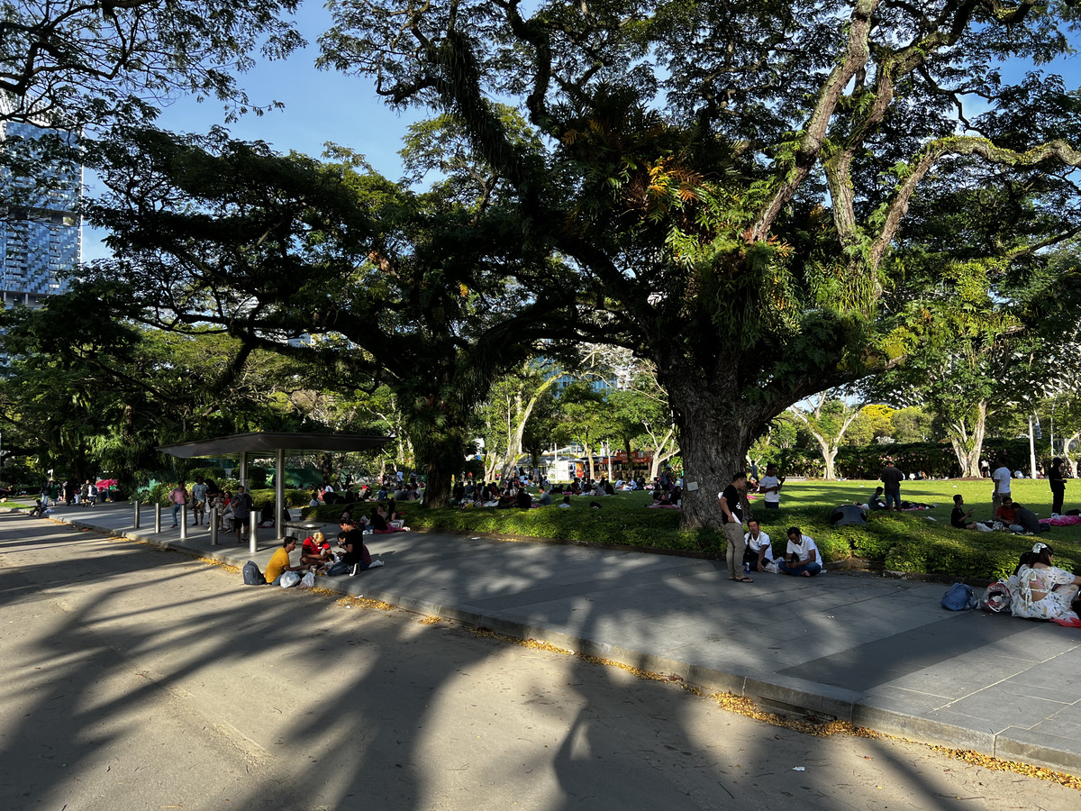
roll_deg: +1.5
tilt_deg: +4.6
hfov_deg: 67.3
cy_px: 406
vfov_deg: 53.1
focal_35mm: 26
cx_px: 540
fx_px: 812
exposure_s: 1/974
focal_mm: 5.7
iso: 50
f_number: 1.5
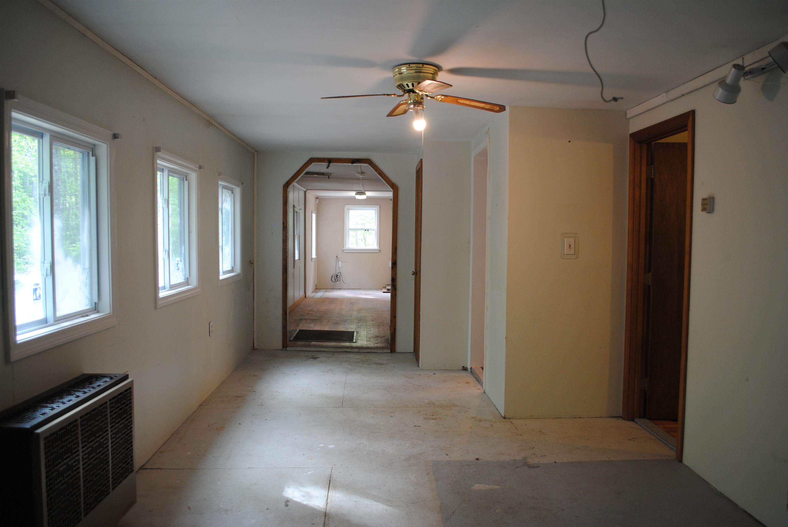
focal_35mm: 27
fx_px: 592
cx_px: 394
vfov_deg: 48.0
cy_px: 264
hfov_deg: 67.3
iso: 250
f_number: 3.5
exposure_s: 1/30
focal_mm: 18
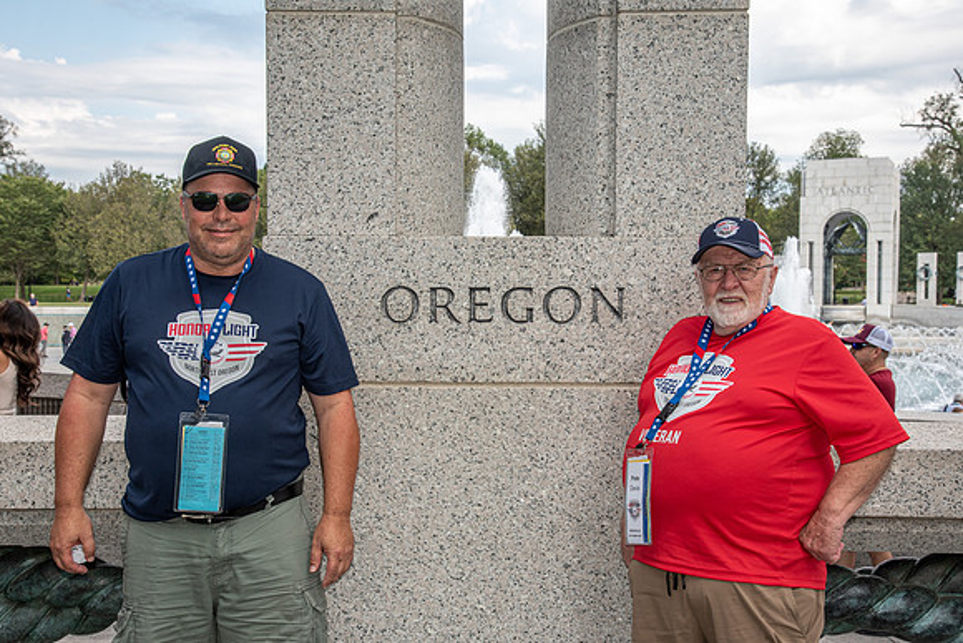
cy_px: 322
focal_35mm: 48
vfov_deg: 27.9
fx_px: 1294
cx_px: 482
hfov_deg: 40.8
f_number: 10
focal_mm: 48
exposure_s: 1/160
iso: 320
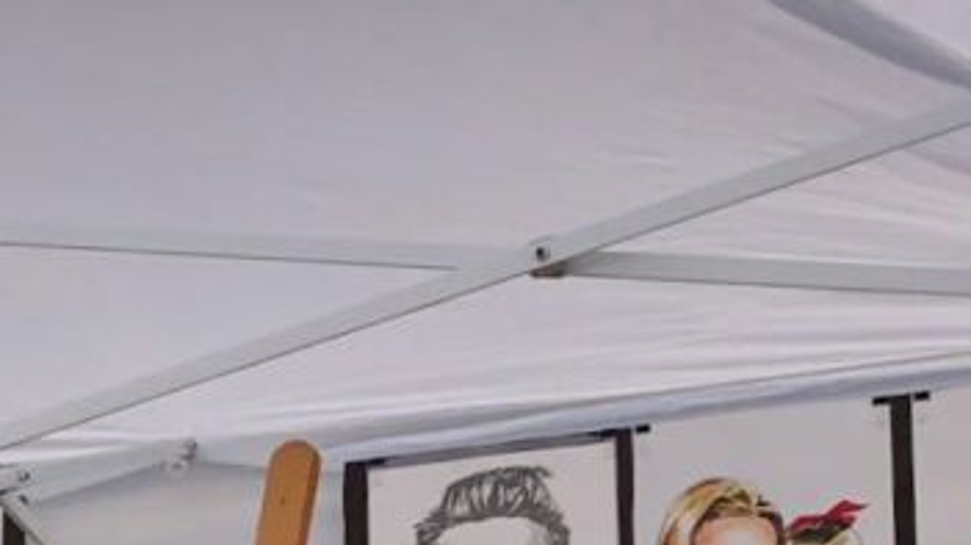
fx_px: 2290
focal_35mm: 89
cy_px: 1328
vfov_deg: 11.2
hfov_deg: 23.3
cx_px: 108
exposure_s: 1/3040
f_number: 1.8
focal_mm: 3.99
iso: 20
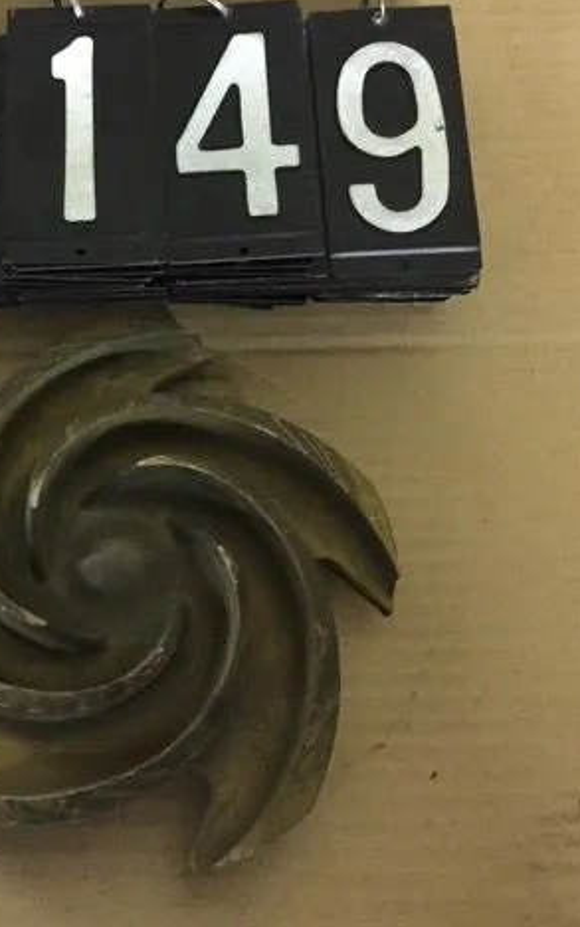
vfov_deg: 47.2
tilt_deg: -68.5
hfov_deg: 29.4
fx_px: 1061
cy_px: 454
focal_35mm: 42
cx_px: 65
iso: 500
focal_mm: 4.15
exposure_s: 1/15
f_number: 2.2
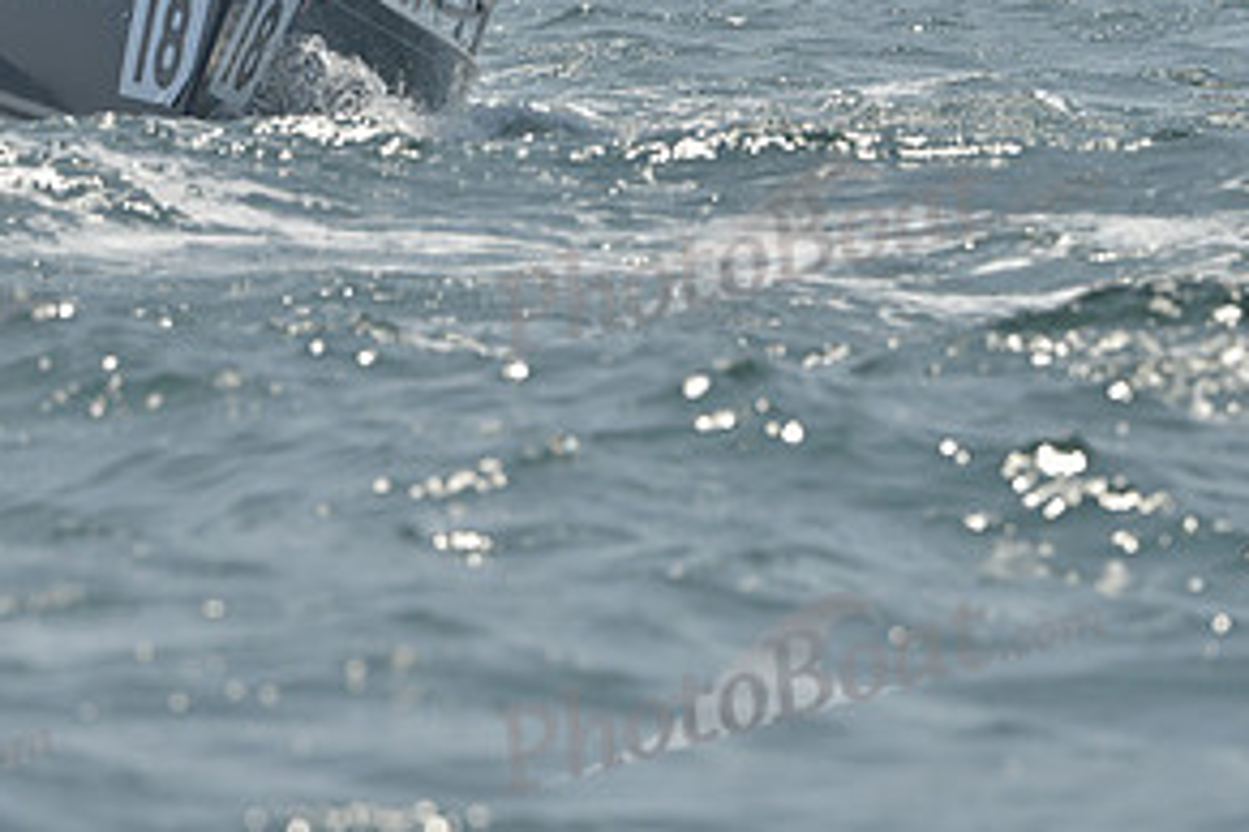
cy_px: 84
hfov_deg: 4.3
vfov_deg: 2.9
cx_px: 279
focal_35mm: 479
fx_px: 16617
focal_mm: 240
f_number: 8
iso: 280
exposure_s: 1/1250
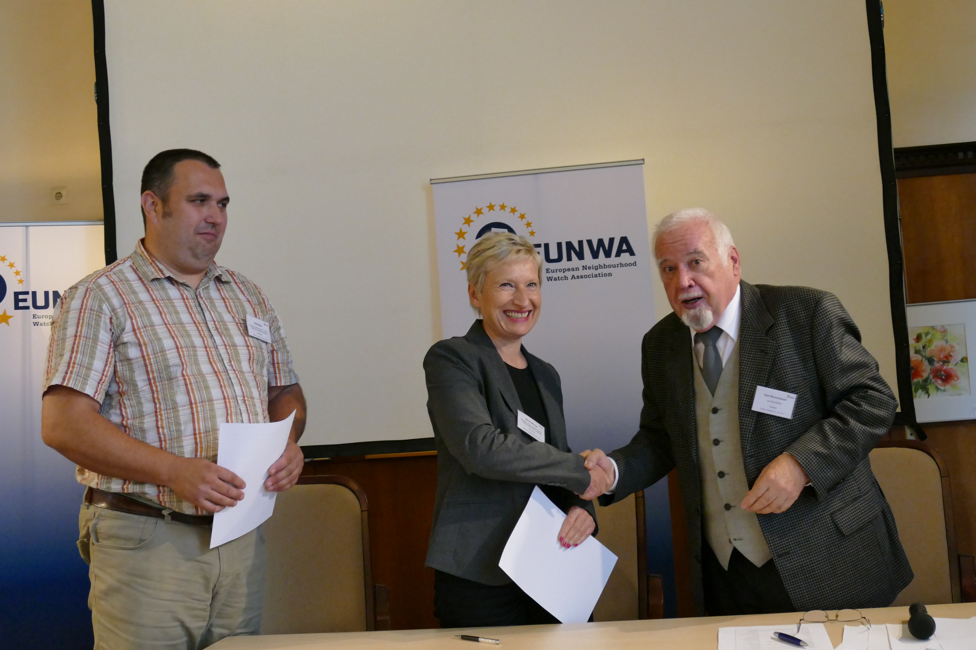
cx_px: 488
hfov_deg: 41.9
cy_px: 325
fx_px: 1274
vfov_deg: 28.6
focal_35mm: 47
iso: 1600
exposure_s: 1/125
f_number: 3.3
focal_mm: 17
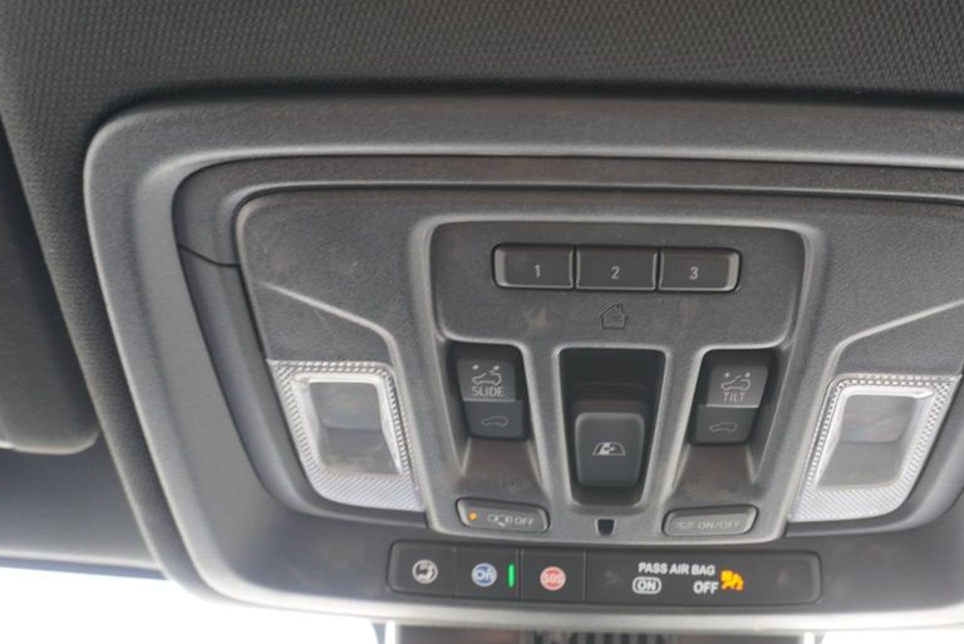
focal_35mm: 32
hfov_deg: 58.3
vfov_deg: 41.0
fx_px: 857
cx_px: 572
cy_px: 387
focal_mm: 16
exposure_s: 1/60
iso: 500
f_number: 4
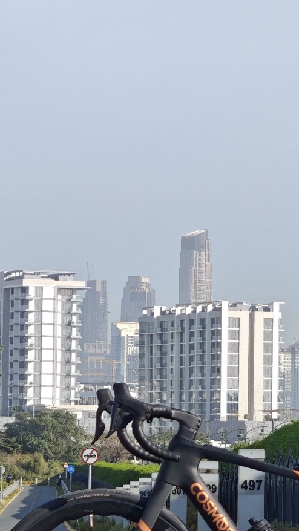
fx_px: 3777
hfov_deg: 4.5
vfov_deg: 8.0
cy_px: 250
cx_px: 196
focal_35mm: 268
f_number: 2
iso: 50
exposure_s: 1/472
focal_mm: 9
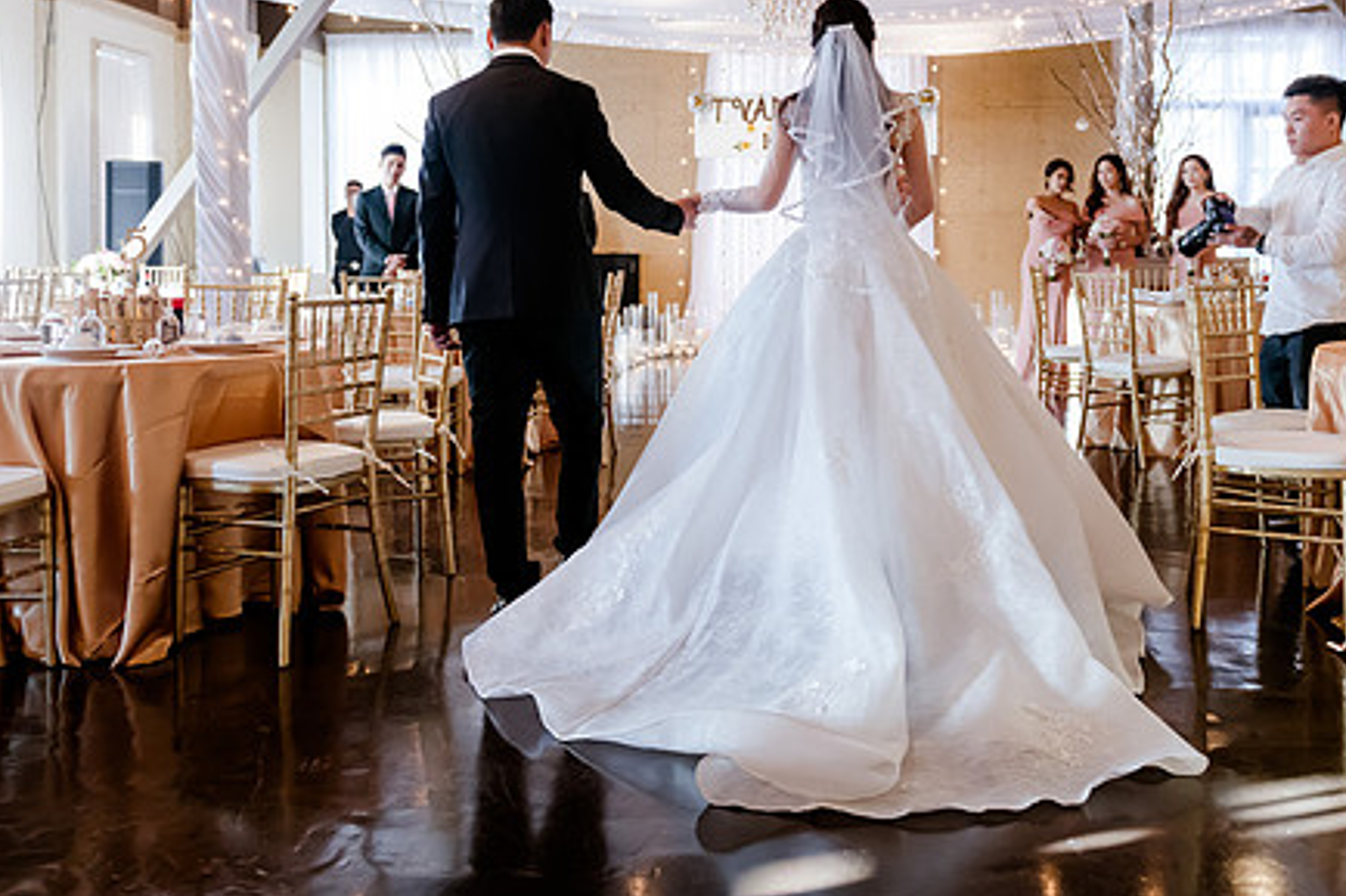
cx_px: 744
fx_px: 1271
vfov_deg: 38.3
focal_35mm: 34
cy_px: 279
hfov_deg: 55.7
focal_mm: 24
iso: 2500
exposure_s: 1/200
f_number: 2.8
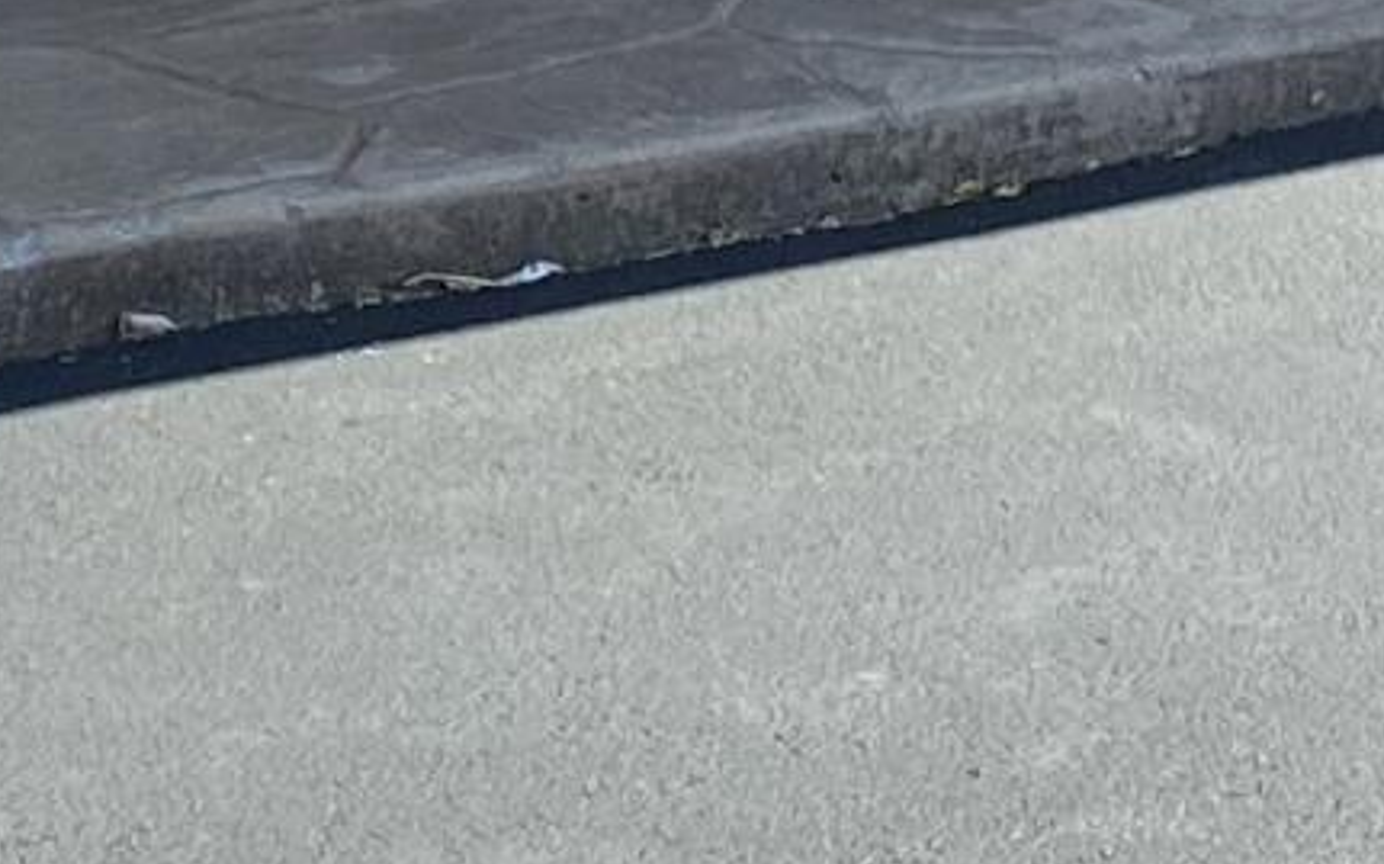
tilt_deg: -2.3
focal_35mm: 192
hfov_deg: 10.6
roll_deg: -0.5
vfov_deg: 6.3
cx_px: 2045
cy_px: -1600
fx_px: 7239
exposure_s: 1/1447
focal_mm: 4.25
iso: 32
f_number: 1.8
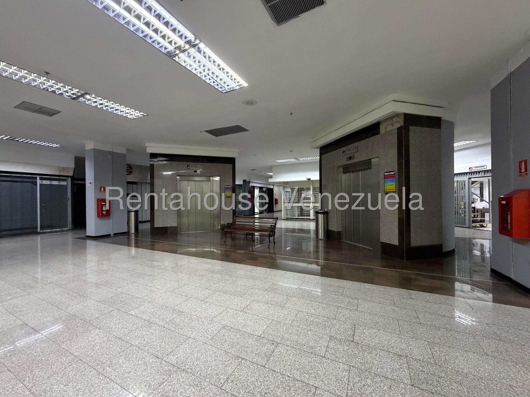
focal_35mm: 14
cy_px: 198
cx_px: 265
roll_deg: +0.8
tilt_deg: +1.0
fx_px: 214
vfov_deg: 85.7
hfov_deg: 102.1
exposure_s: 1/60
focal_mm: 2.22
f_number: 2.2
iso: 500
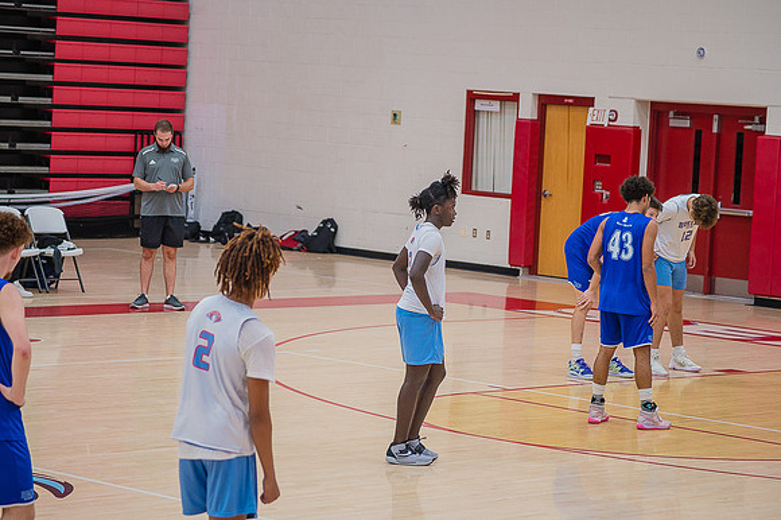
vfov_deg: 10.5
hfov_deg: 15.8
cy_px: 260
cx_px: 390
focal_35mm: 130
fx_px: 2819
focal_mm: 130
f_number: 5
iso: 1000
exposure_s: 1/250
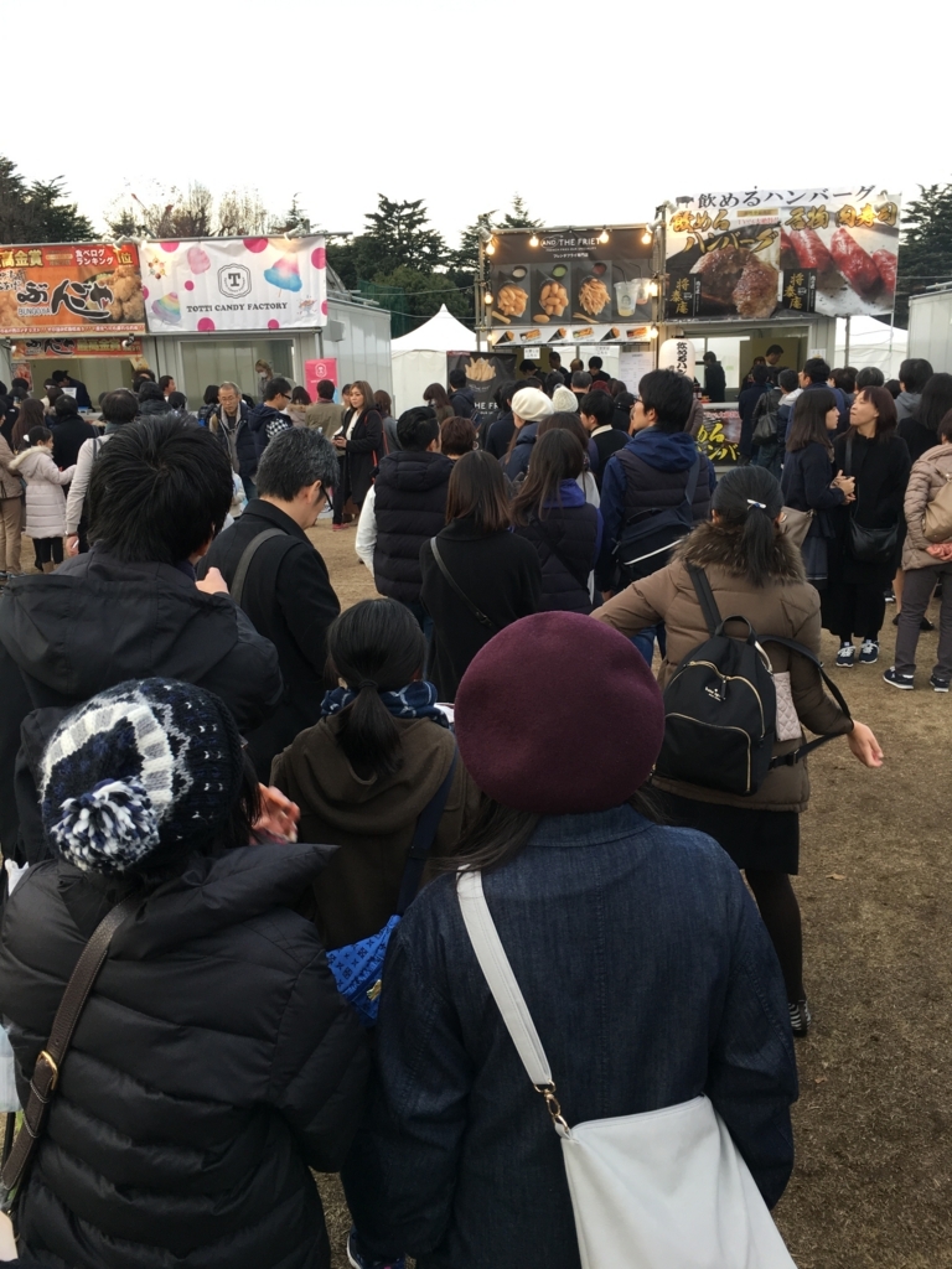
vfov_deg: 61.7
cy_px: 634
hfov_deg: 48.2
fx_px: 1063
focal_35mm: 29
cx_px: 476
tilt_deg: -12.7
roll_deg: +2.6
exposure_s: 1/120
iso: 32
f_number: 2.2
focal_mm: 4.15
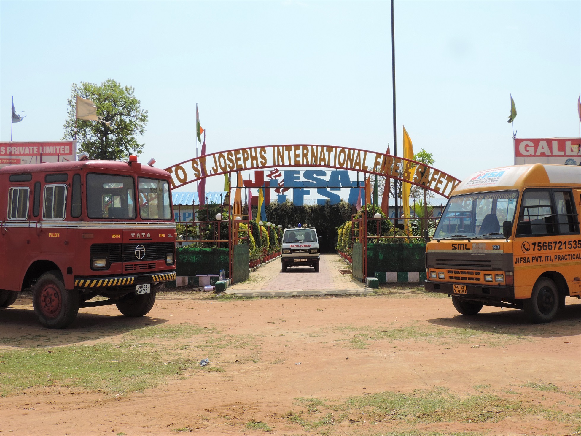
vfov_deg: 36.0
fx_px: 671
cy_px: 218
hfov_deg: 46.8
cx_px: 290
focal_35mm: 40
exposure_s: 1/1250
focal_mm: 7.1
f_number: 3.3
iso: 80
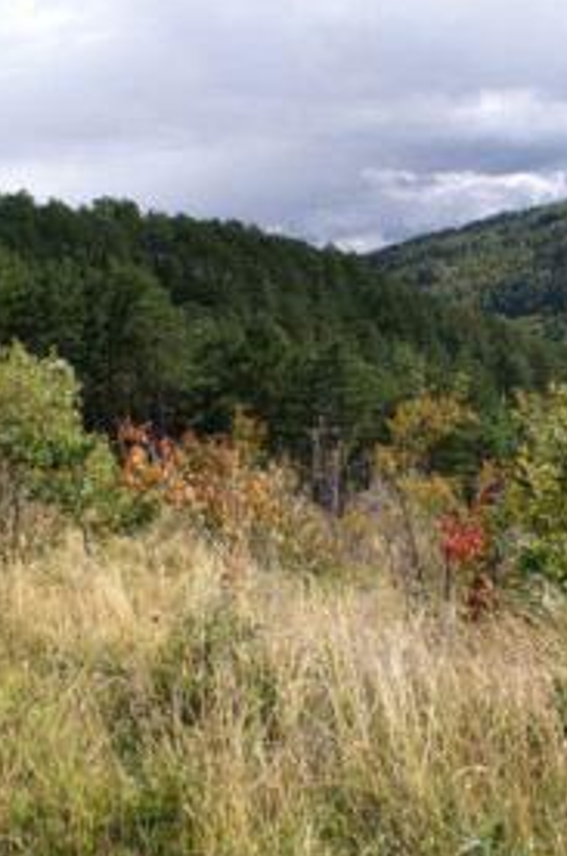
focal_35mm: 38
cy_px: 347
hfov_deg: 34.8
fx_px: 901
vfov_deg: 50.5
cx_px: 335
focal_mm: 18
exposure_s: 1/125
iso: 100
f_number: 10
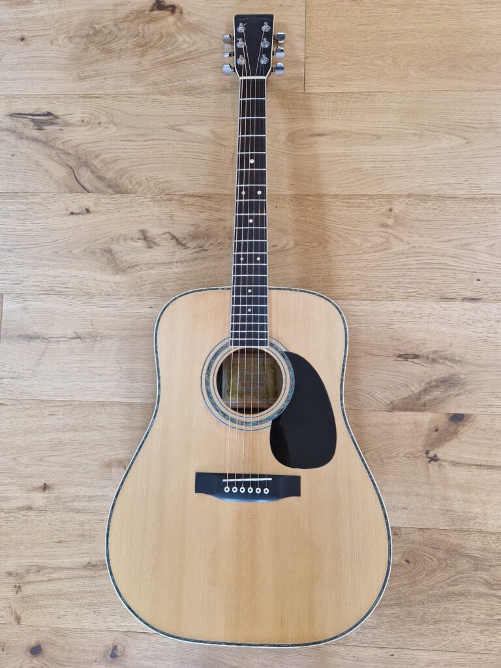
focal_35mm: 23
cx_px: 250
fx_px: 444
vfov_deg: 73.9
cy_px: 334
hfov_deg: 58.9
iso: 50
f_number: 1.8
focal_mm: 5.4
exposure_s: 1/100
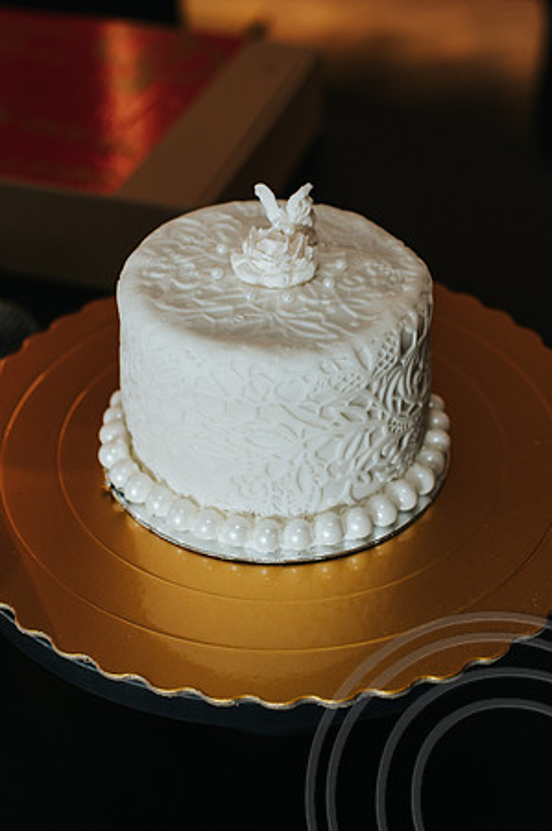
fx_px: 1237
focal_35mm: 54
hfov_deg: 25.1
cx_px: 254
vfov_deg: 37.1
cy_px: 416
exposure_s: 1/200
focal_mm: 35
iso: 720
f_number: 3.5
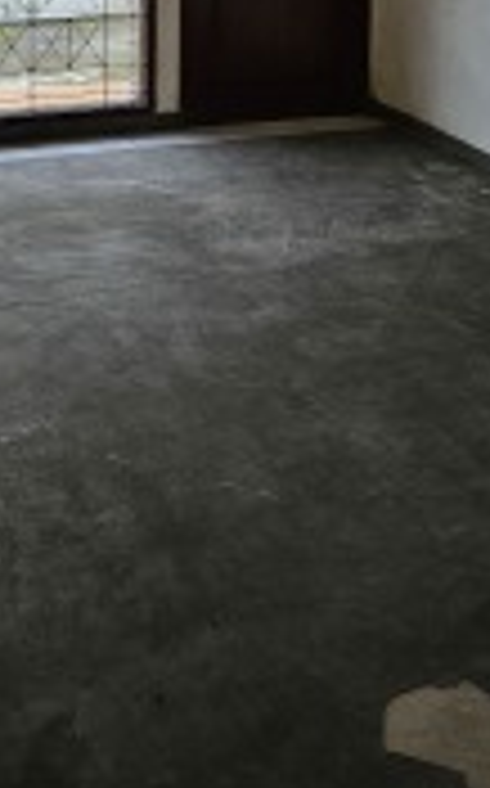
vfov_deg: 32.1
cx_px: 128
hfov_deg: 22.9
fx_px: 1199
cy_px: -79
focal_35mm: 56
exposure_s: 1/100
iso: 160
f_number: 1.8
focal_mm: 5.4
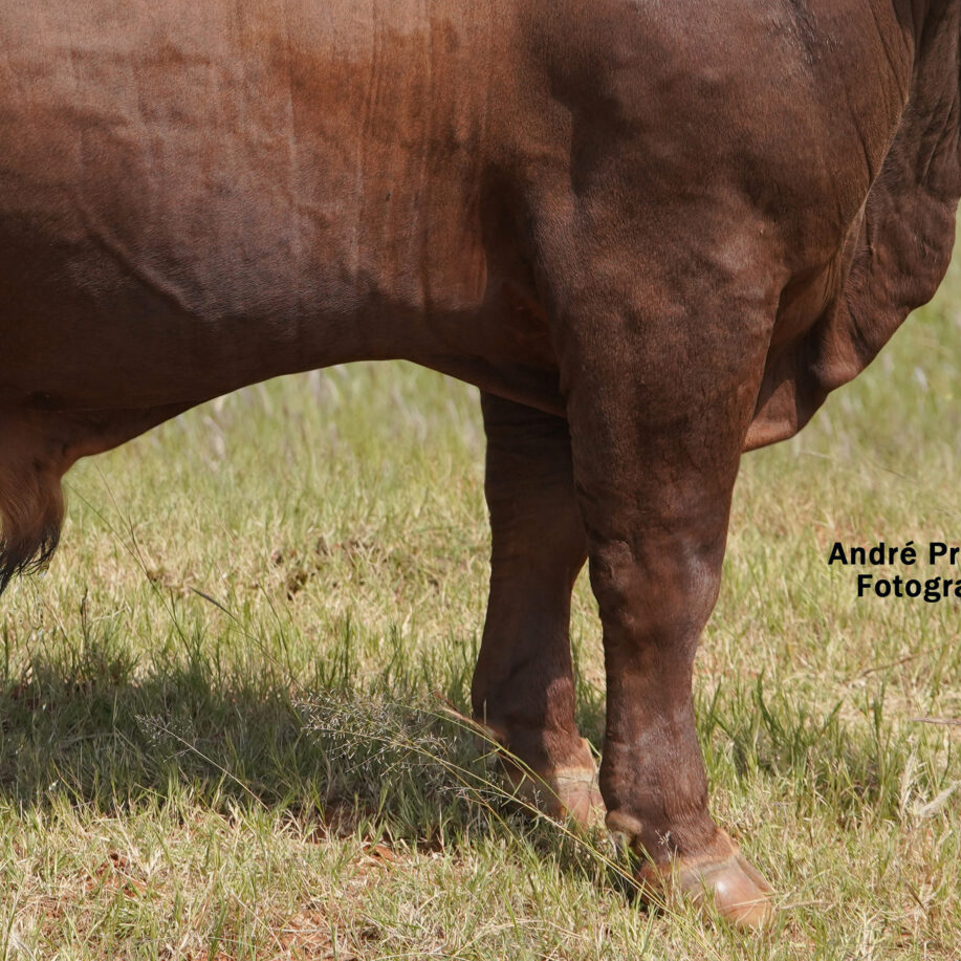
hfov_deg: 8.6
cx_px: 319
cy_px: 226
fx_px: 6407
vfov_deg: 8.6
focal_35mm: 204
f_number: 6.3
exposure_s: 1/1000
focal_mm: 86
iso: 400
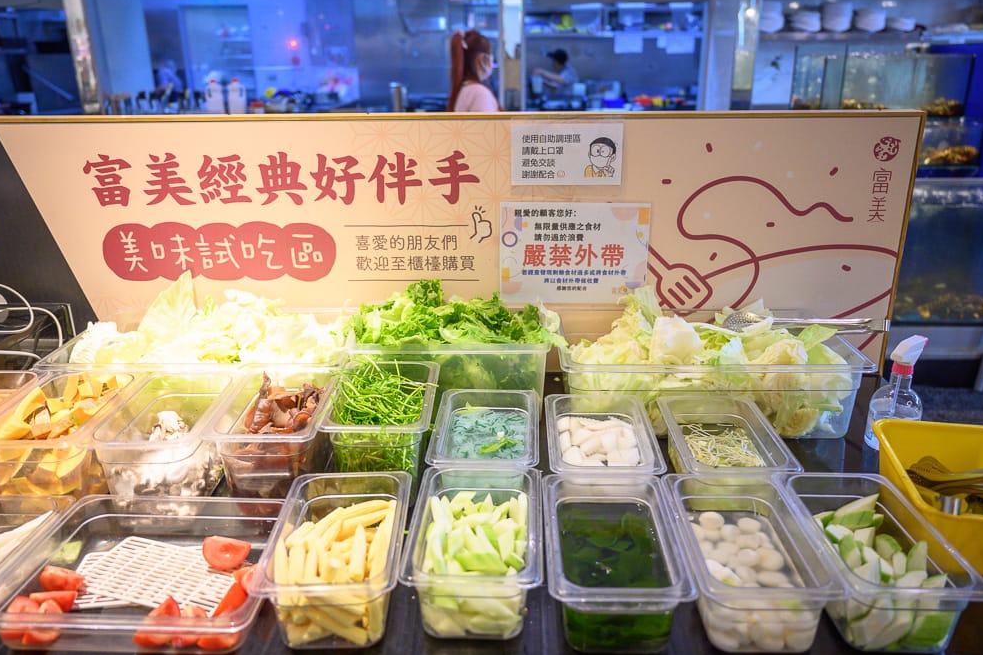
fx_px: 792
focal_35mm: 29
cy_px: 328
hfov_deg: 63.7
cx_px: 488
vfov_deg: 44.9
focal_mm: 28.5
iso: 1250
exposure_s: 1/125
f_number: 2.8
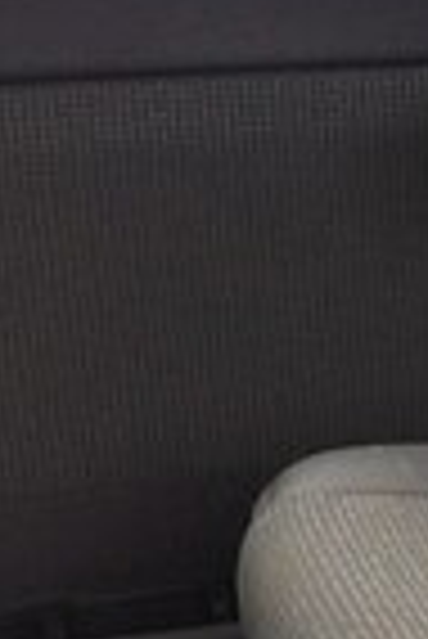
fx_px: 2490
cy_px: 367
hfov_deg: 8.4
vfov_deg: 14.6
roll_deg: -1.4
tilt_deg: -17.0
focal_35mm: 140
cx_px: 1257
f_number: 2.2
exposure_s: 1/50
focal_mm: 4.15
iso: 40
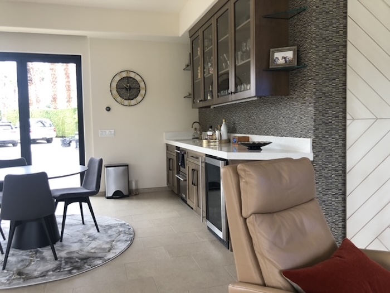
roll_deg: +1.4
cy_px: 146
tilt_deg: -3.3
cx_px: 195
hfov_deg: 63.4
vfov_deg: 49.7
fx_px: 315
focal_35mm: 28
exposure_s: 1/24
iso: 32
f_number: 1.8
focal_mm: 3.99
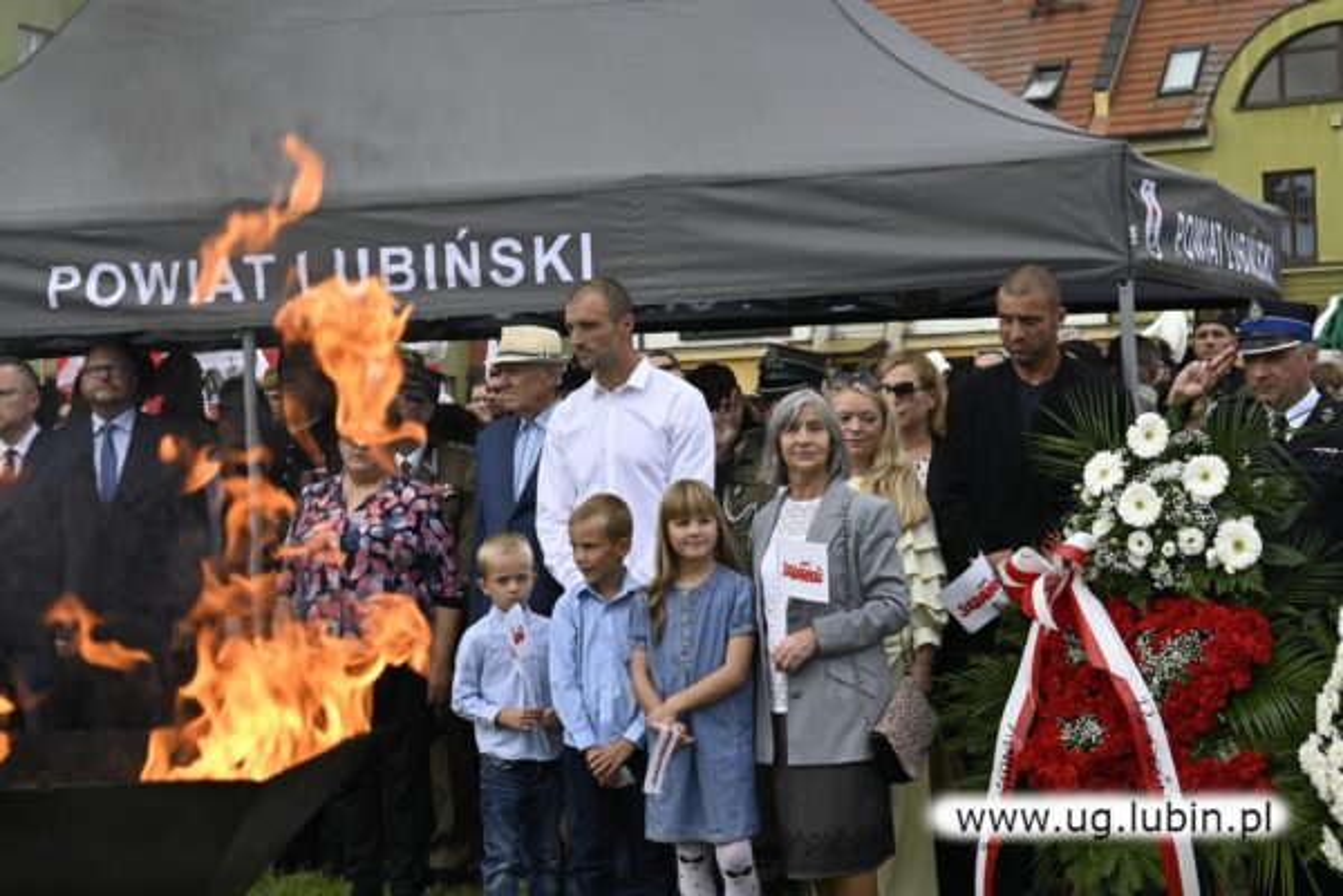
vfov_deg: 19.7
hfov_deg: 29.2
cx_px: 672
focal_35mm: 69
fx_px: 2574
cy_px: 448
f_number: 5.6
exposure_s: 1/250
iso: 140
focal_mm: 46
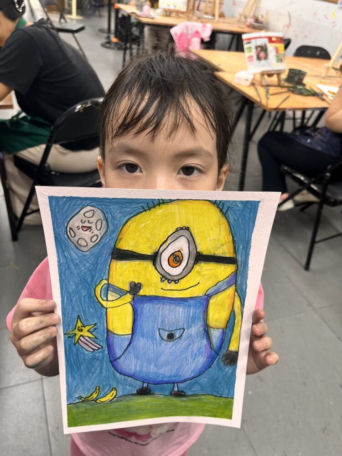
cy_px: 228
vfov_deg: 67.3
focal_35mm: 26
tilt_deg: -37.7
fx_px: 343
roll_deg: -9.5
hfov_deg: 53.1
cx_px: 171
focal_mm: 5.1
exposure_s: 1/100
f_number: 1.6
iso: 64
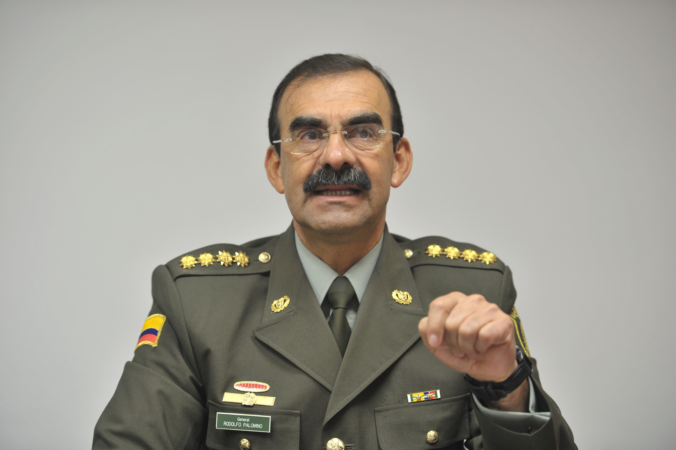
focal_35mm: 116
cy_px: 225
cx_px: 338
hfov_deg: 17.7
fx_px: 2177
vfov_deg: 11.8
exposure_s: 1/160
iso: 1000
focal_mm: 116
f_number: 2.8
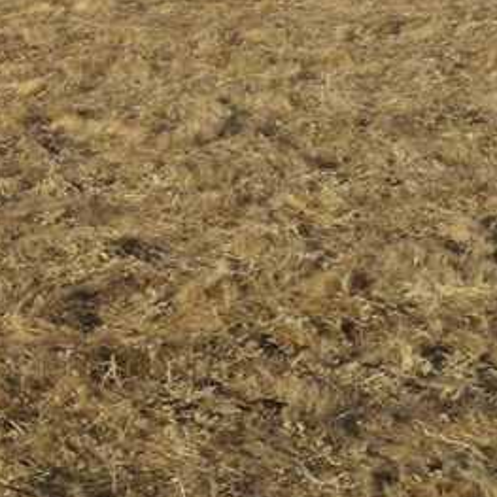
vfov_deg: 13.6
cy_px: -108
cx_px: -314
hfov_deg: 13.1
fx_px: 2014
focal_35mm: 124
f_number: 8.5
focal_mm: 6.4
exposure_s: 1/200
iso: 80
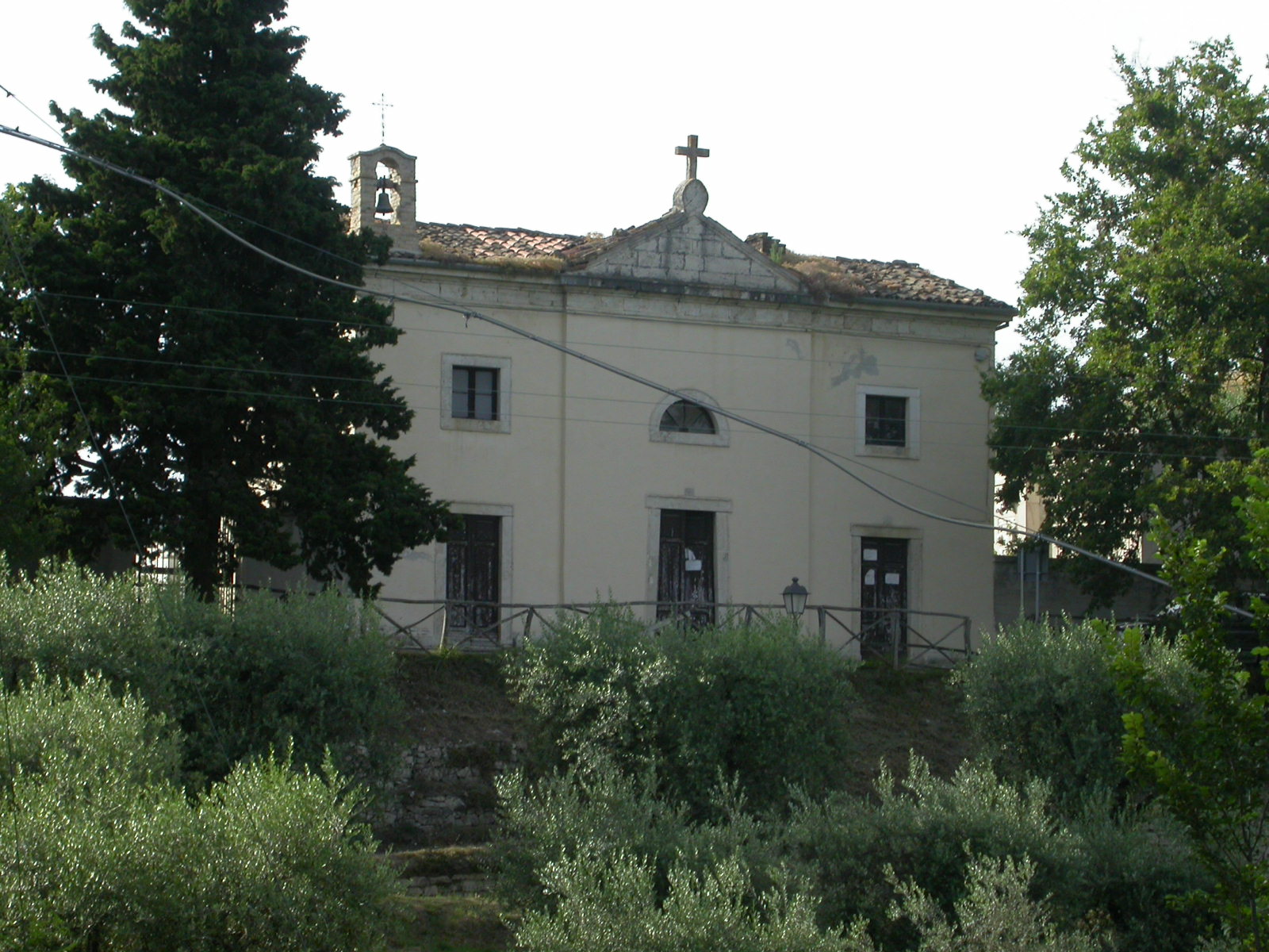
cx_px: 634
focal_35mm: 113
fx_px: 4143
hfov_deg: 17.4
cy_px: 476
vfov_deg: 13.1
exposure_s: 1/292
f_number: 6.1
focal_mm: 23.5
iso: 100
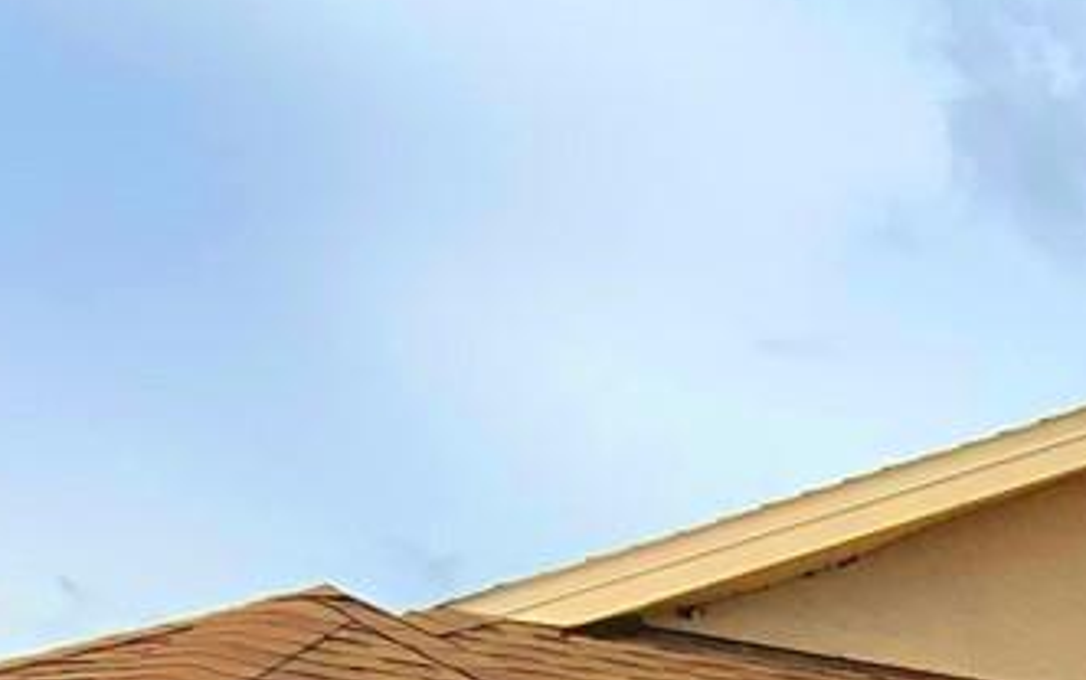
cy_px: 1648
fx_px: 4383
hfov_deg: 13.0
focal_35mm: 148
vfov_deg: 8.2
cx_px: 1842
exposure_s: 1/2141
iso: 16
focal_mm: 3
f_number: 1.8
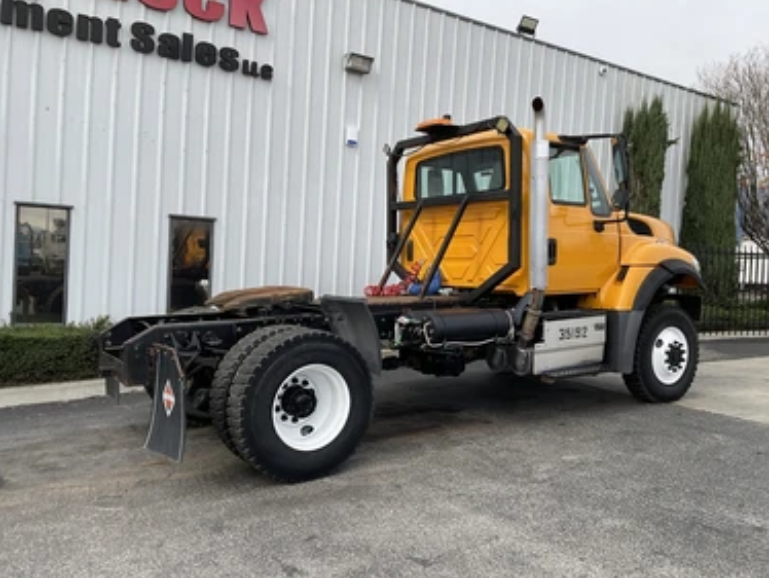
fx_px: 689
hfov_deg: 58.3
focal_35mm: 31
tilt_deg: -1.1
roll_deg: -3.2
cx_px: 407
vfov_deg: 45.5
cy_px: 284
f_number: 1.8
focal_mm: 3
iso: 16
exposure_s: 1/912
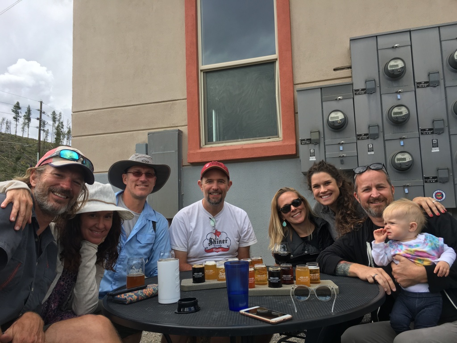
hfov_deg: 61.7
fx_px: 383
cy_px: 172
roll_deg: +3.0
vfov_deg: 48.2
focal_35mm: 29
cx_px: 228
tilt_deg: +6.4
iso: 25
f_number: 2.2
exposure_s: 1/635
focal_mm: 4.15
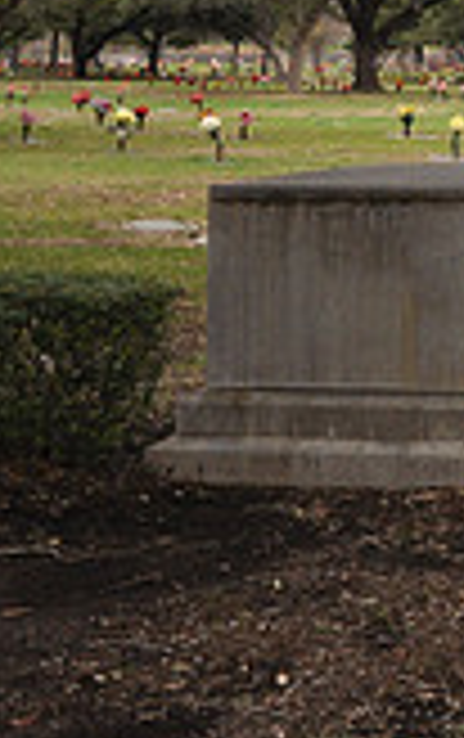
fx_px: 1956
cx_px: 1117
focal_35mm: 97
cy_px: -101
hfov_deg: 11.3
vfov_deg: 20.3
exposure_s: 1/125
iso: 640
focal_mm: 18
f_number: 3.5
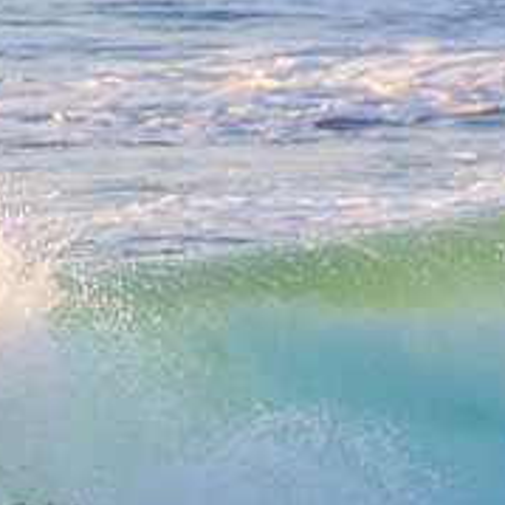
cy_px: 492
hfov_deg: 1.0
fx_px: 28273
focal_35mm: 1713
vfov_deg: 1.0
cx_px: -217
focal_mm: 400
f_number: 5.6
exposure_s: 1/1250
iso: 720
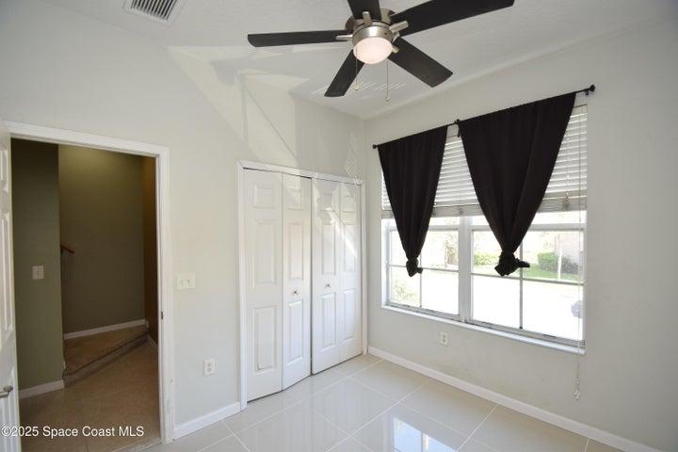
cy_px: 226
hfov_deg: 100.4
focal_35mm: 15
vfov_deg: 77.3
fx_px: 282
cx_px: 339
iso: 560
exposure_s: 1/125
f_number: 5.6
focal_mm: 10
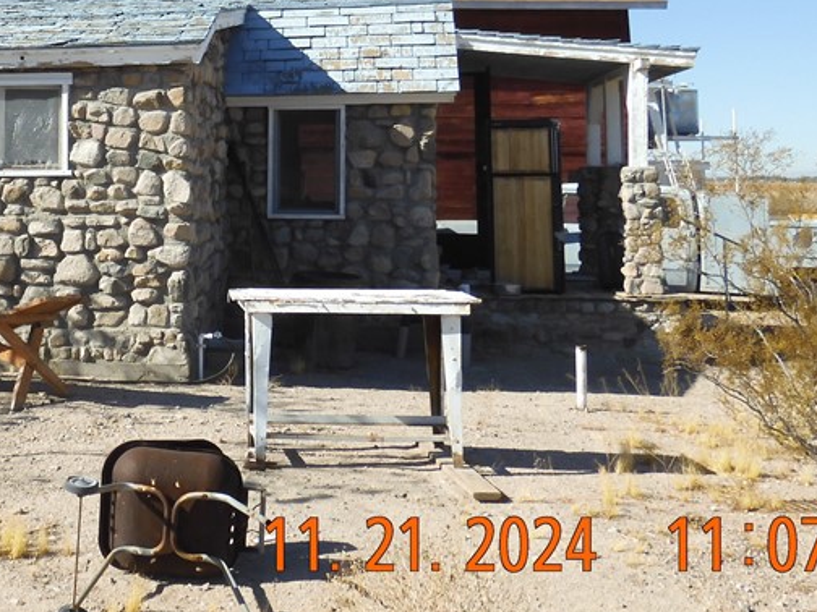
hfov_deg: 30.2
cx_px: 73
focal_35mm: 61
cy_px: 60
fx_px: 1440
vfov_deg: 23.4
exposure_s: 1/1000
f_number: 3.5
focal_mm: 5.4
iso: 100
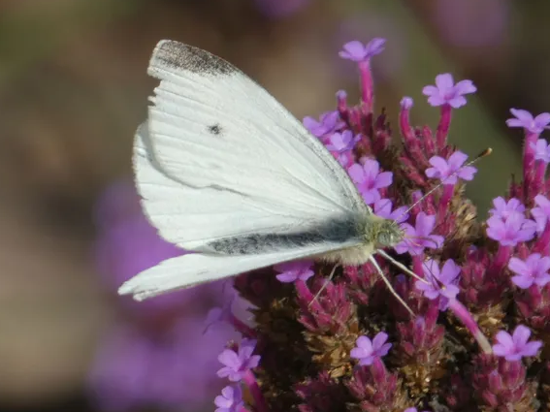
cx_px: 288
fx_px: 13217
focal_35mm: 832
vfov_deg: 1.8
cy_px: 188
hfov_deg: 2.4
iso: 80
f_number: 5.6
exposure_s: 1/250
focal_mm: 132.1
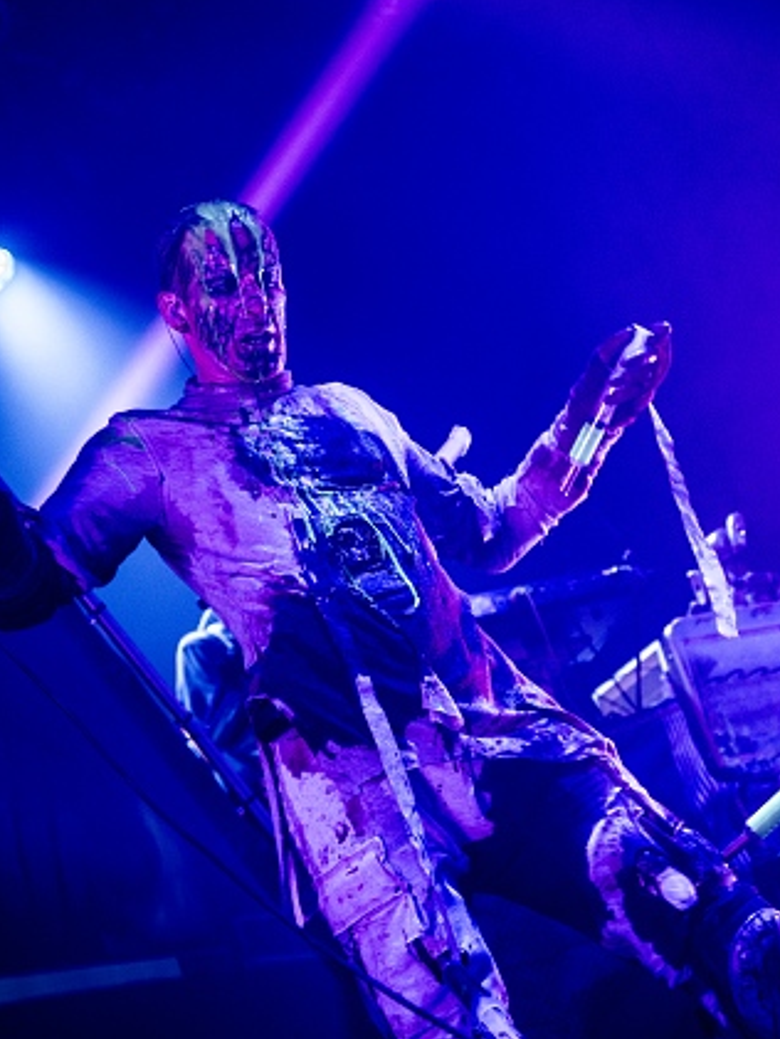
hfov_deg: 18.7
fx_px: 2372
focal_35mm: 79
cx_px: 353
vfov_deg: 24.7
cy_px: 527
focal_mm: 48
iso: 500
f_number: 2.8
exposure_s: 1/80
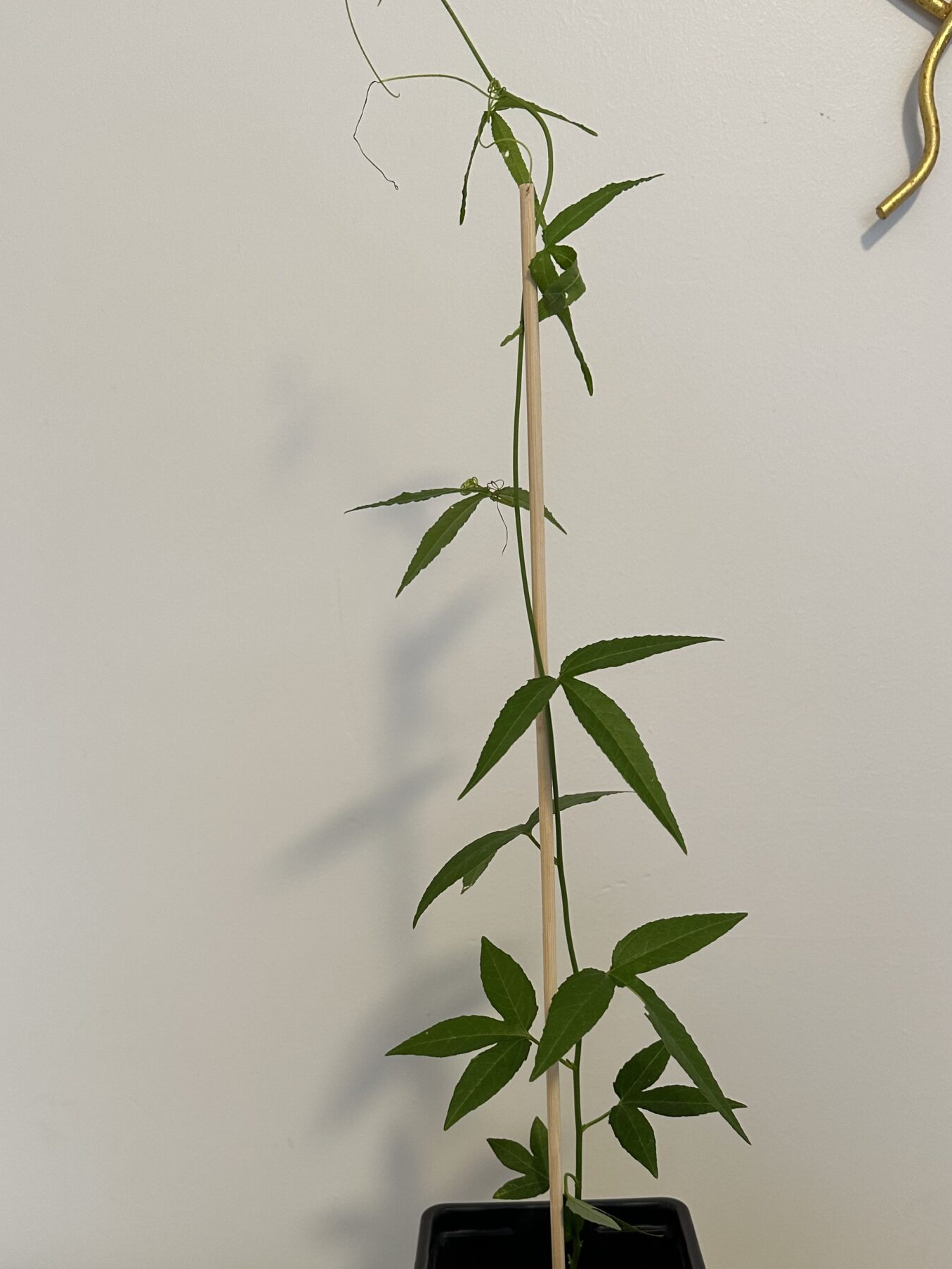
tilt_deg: -12.9
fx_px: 1247
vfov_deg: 52.7
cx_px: 485
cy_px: 863
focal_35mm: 34
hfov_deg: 41.8
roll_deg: +0.5
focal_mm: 6.86
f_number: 1.78
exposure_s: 1/50
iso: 160
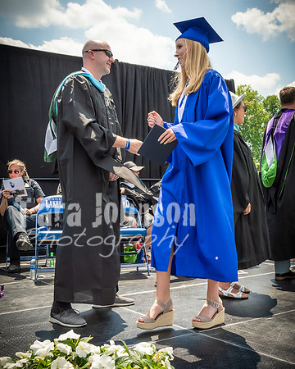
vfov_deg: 39.5
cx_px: 190
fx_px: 514
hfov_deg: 31.9
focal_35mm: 47
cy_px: 182
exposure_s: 1/640
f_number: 7.1
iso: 200
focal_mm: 22
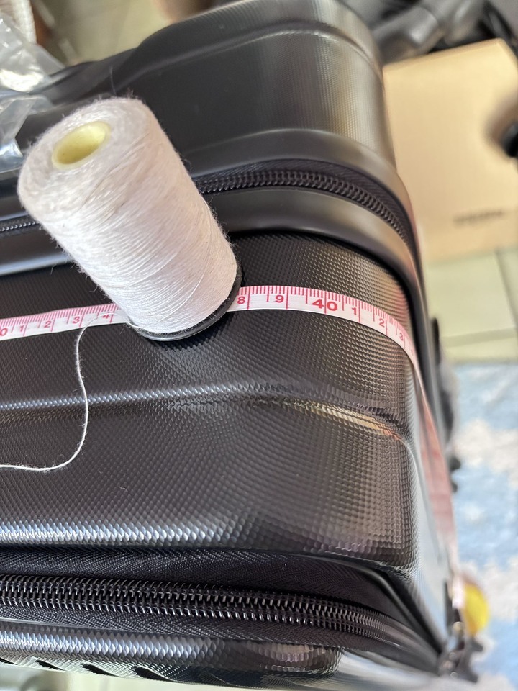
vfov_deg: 67.3
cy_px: 346
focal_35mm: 26
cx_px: 259
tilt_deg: -53.6
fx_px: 519
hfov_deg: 53.1
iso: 1000
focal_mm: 5.96
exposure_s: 1/30
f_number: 1.6
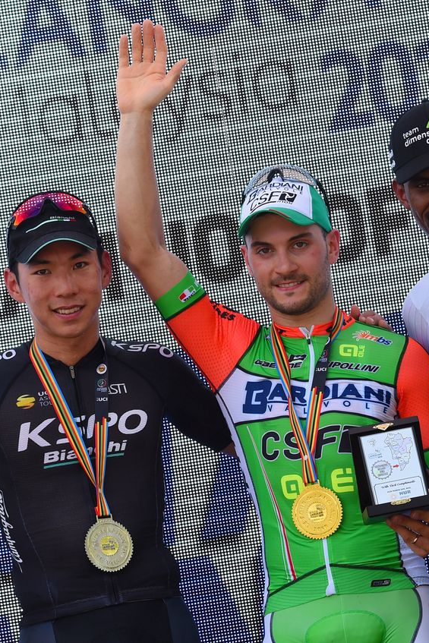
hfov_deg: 4.6
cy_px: 320
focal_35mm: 302
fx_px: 5396
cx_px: 277
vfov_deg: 6.8
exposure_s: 1/800
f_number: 7.1
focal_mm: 200
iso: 640
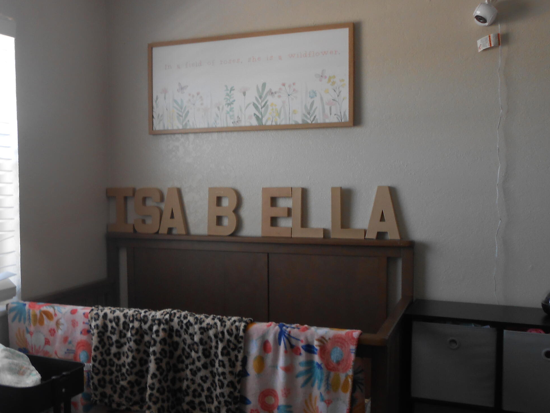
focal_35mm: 40
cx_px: 182
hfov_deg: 46.0
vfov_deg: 35.9
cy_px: 227
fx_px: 636
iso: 100
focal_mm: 4.6
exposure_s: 1/30
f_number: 3.5
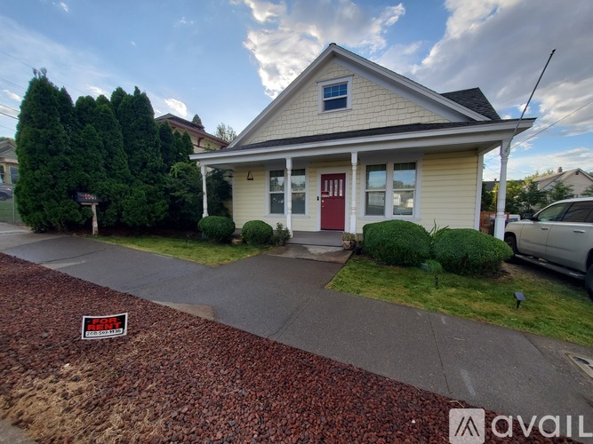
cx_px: 296
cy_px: 222
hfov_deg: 106.2
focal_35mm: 13
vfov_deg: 89.9
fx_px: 223
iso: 50
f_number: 2.2
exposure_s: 1/335
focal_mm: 1.8
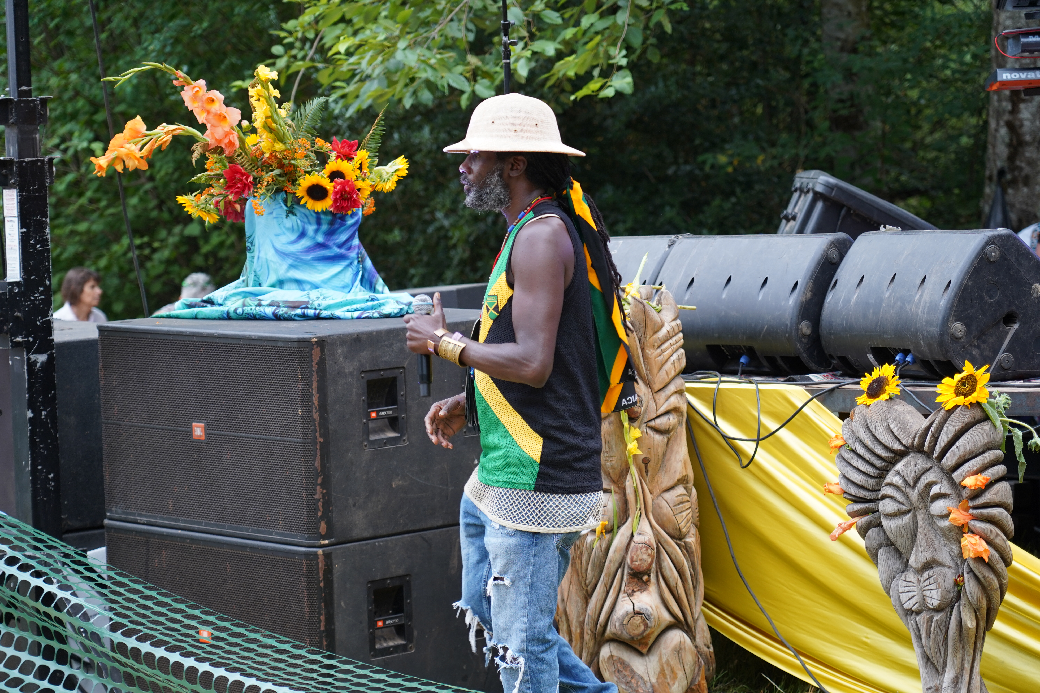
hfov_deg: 19.5
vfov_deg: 13.0
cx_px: 520
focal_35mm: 105
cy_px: 346
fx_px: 3033
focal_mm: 105
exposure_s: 1/160
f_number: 4
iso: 500
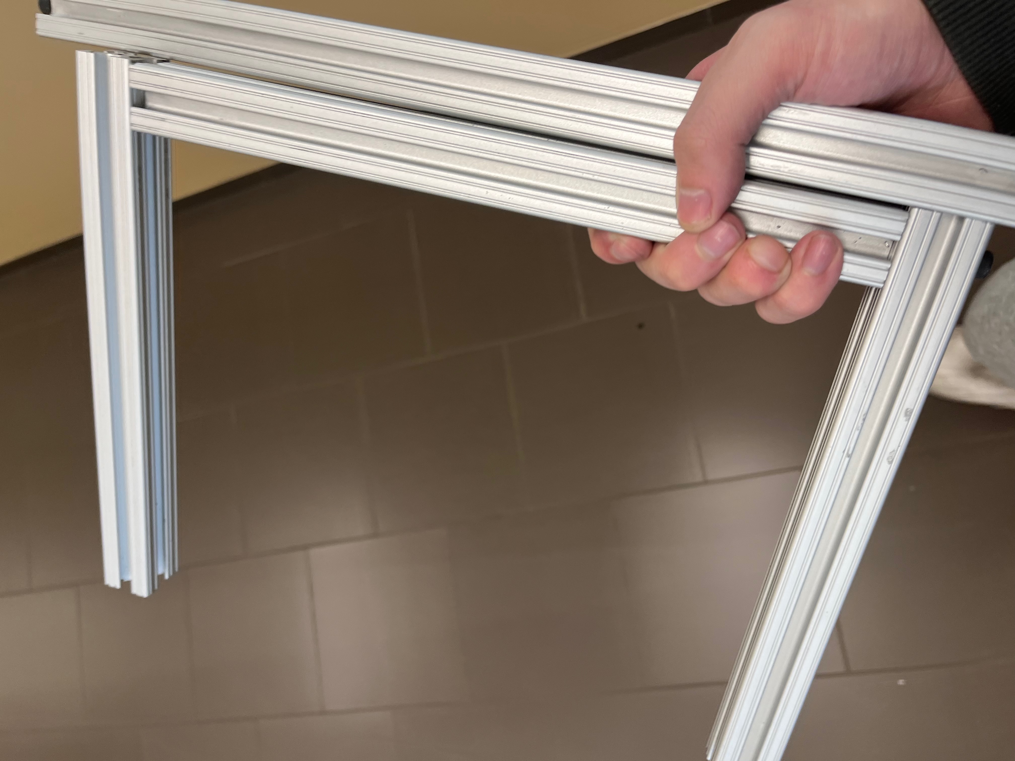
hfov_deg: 67.3
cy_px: 380
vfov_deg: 53.1
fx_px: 762
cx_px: 508
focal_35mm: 26
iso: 64
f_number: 1.6
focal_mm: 5.1
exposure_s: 1/60
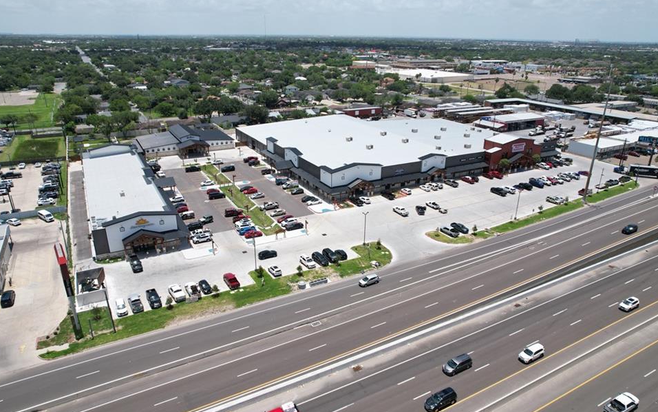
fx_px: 430
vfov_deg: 51.1
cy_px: 208
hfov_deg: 74.8
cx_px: 331
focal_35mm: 24
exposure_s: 1/2500
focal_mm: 8.38
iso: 130
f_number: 2.8
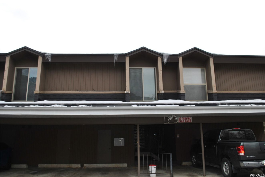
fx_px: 221
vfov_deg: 43.7
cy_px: 88
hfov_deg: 61.9
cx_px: 132
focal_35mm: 30
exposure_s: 1/200
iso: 100
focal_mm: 20
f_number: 5
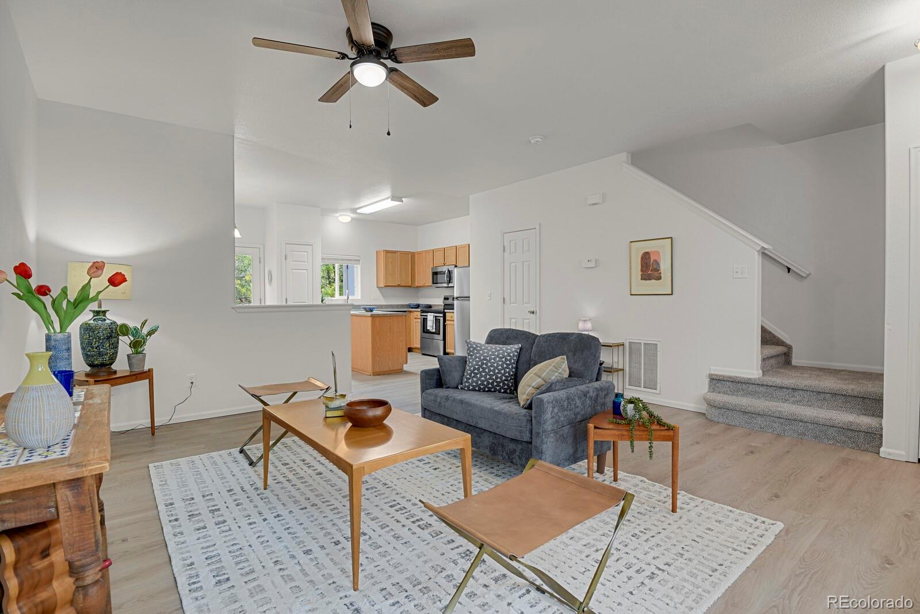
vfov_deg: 70.4
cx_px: 460
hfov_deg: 93.3
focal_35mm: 17
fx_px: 434
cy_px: 307
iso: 250
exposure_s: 2.5
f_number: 6.3
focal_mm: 17
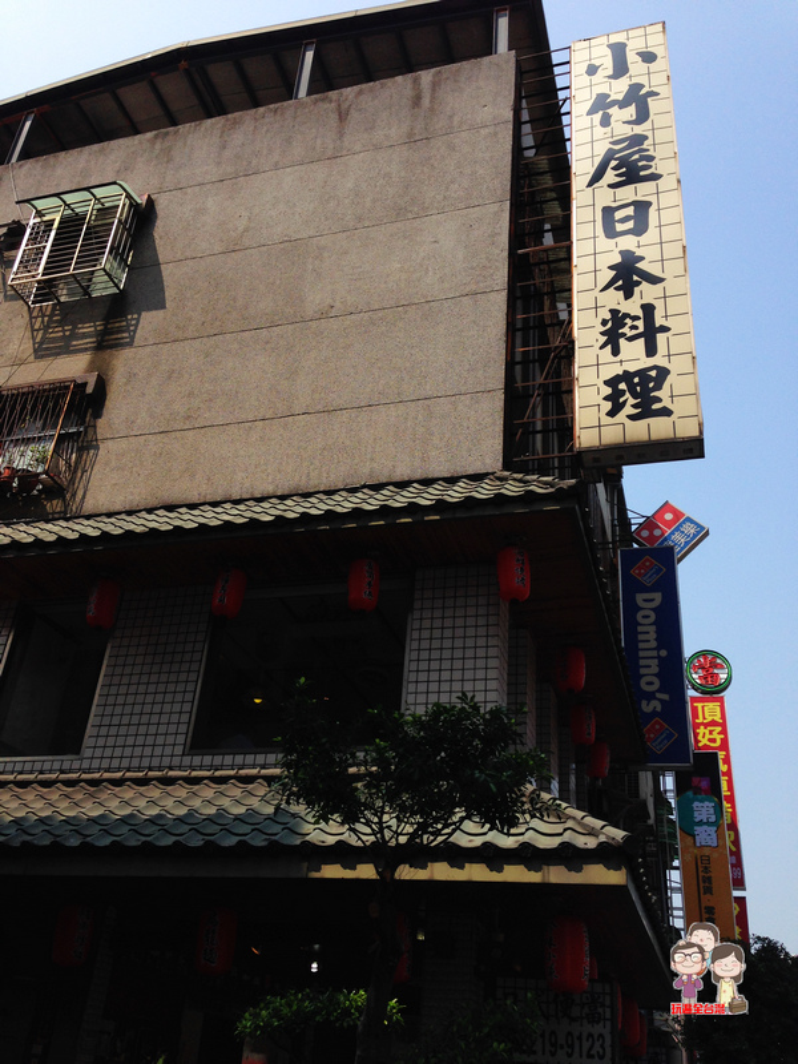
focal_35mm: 33
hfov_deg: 42.9
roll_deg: -4.9
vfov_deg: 55.4
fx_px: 1014
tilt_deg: +34.0
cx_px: 399
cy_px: 532
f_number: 2.4
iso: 50
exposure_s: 1/1869
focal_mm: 4.12
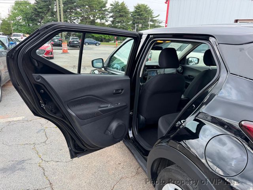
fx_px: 175
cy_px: 95
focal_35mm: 24
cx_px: 126
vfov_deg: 56.8
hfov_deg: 71.6
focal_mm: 6.76
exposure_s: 1/414
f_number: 1.78
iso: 80
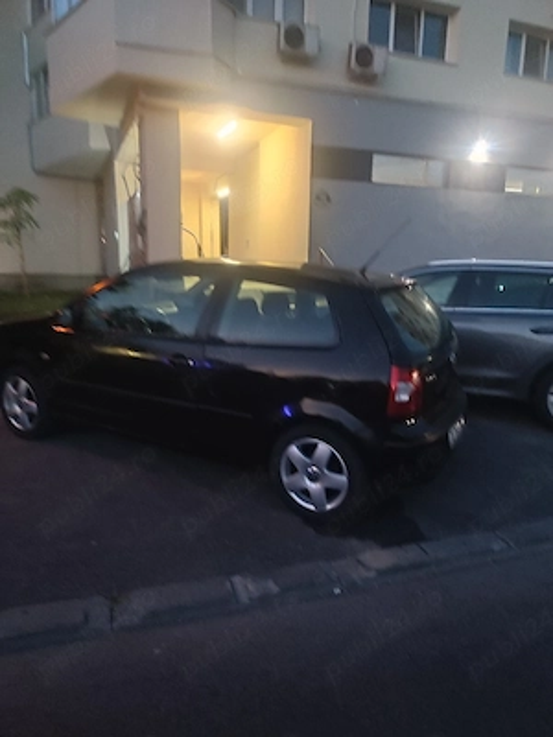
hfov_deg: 54.9
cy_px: 368
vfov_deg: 69.4
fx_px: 533
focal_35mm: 25
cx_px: 276
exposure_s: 1/17
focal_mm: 6.04
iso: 1955
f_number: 1.9
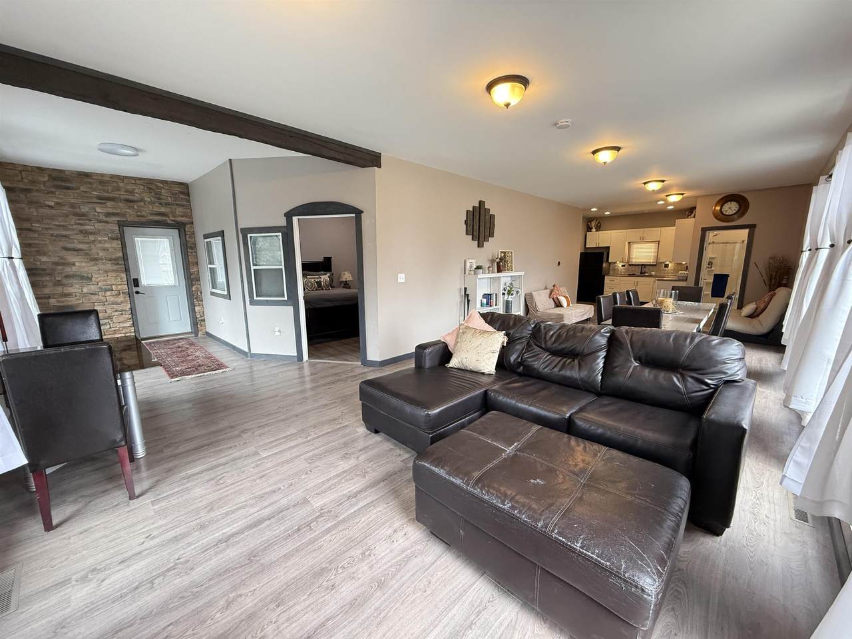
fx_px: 345
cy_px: 320
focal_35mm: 14
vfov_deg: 85.7
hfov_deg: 102.1
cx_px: 426
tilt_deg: -10.1
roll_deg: +0.4
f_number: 2.2
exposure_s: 1/120
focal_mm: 2.22
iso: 320
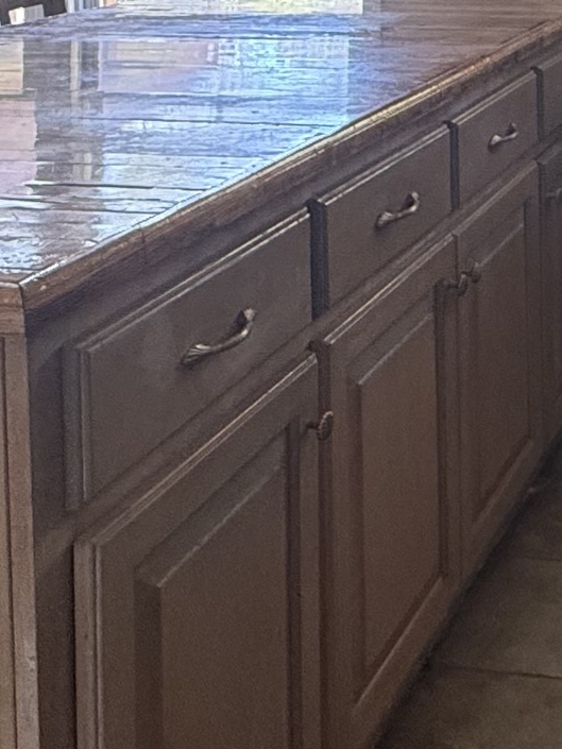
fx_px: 1320
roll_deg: +0.6
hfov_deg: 21.0
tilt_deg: -3.0
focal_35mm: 61
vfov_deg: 28.5
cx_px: 803
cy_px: -93
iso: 320
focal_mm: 2.22
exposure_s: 1/99
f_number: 2.2
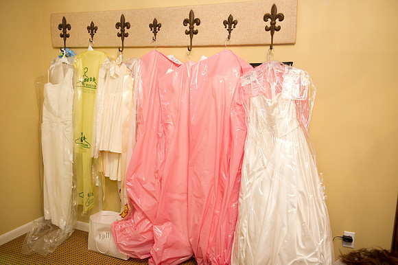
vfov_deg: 44.9
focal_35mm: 29
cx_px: 199
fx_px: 320
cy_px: 132
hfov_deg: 63.7
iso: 1250
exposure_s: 1/60
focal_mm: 29
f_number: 3.5
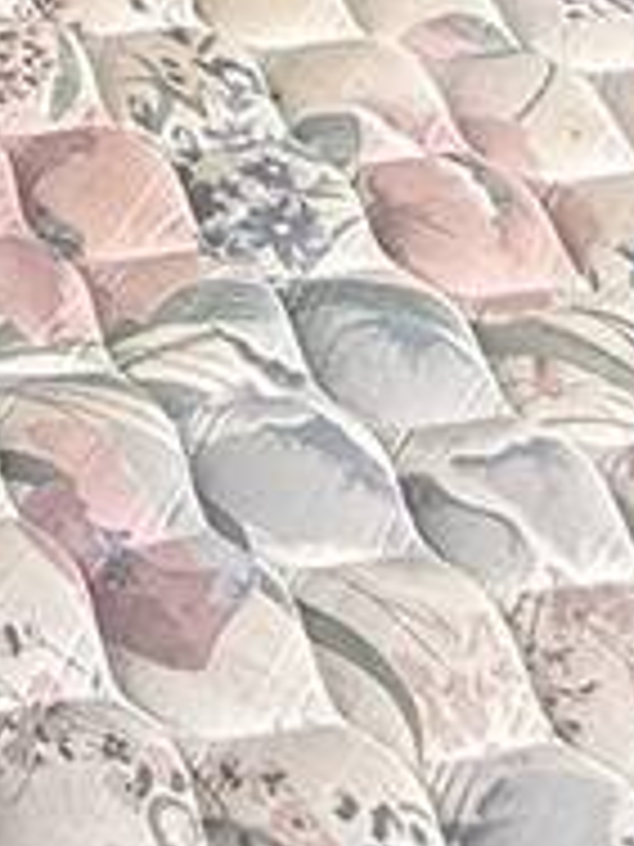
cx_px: -809
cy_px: -1400
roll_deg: +0.7
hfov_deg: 11.7
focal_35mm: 107
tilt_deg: -8.1
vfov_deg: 12.5
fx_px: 2613
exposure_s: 1/99
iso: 125
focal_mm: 2.22
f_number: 2.2
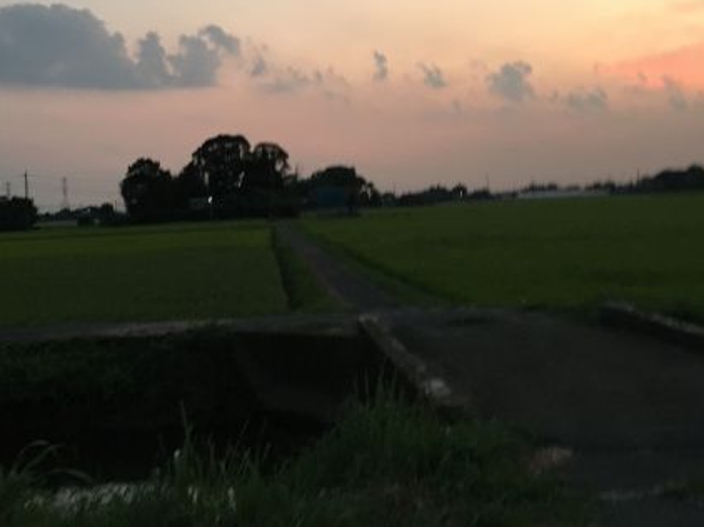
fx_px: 894
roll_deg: +0.3
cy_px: 180
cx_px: 237
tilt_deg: +3.8
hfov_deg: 42.4
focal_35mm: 44
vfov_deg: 32.6
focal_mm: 4.15
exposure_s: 1/30
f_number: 2.2
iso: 125
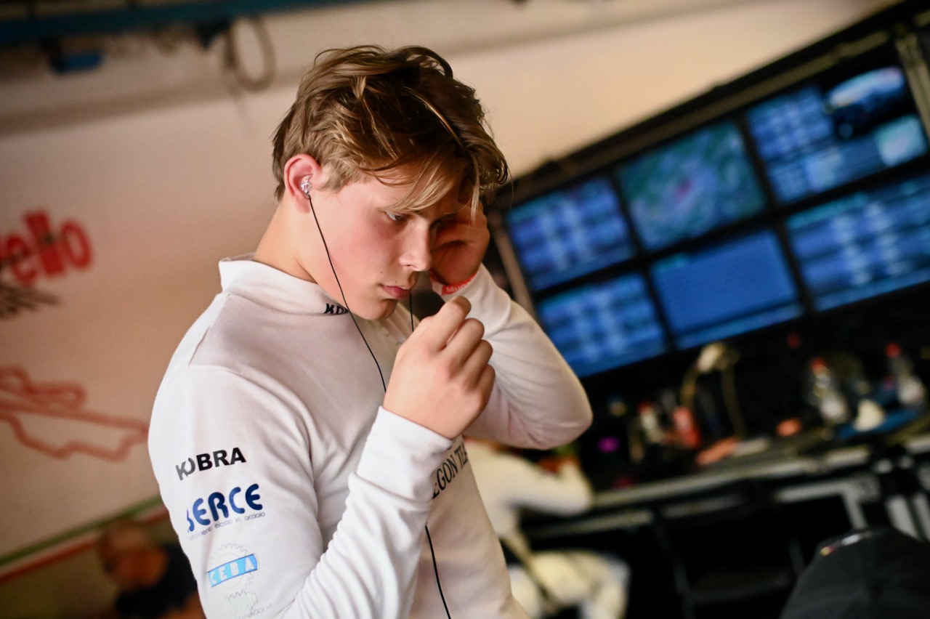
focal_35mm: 50
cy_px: 310
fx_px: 1291
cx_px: 465
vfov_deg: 27.0
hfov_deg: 39.6
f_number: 2.5
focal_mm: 50
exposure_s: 1/8000
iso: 18000
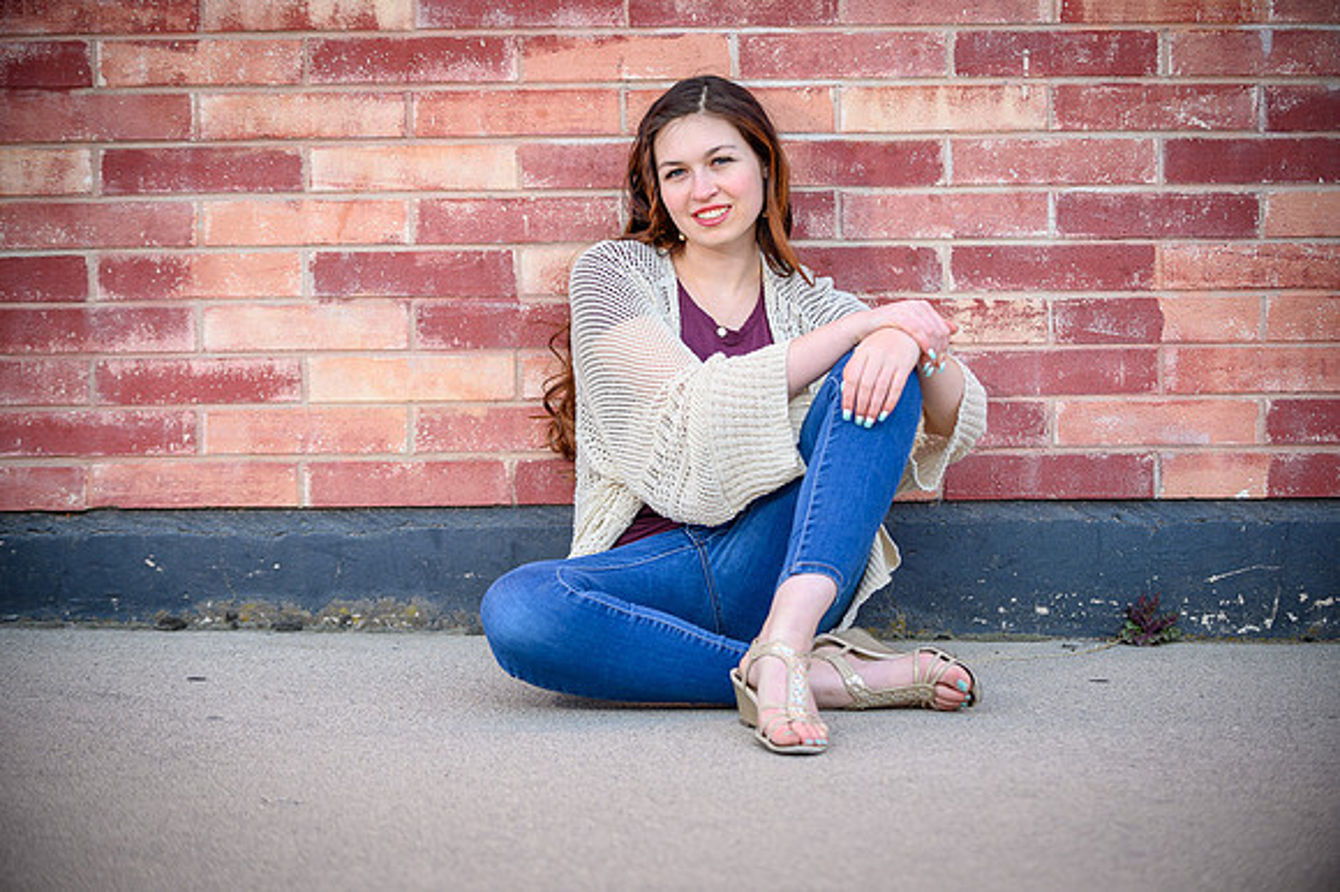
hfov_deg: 20.8
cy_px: 446
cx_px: 670
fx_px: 3646
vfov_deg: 13.9
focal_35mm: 98
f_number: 2.8
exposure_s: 1/320
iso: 100
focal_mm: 98
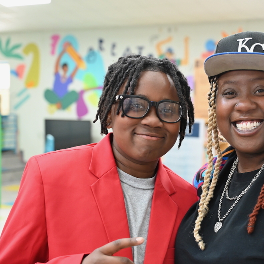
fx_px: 544
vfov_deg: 27.3
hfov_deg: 27.0
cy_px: 132
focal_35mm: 63
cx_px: 189
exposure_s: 1/60
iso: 3200
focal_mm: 49
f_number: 4
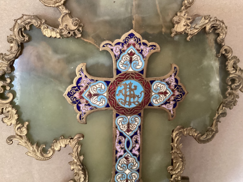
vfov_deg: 45.4
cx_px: 122
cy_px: 91
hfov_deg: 58.4
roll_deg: -6.6
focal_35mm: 31
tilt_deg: -34.8
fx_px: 218
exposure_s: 1/25
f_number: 2.4
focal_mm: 3.3
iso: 640
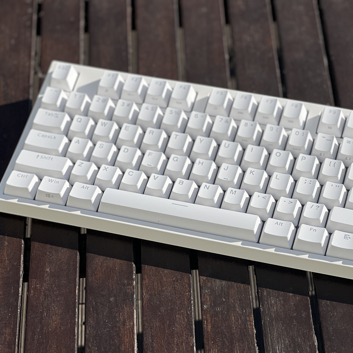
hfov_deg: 16.1
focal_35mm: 108
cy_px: 187
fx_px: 1246
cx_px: 245
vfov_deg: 16.1
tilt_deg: -48.8
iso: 32
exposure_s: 1/1449
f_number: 2.8
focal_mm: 9
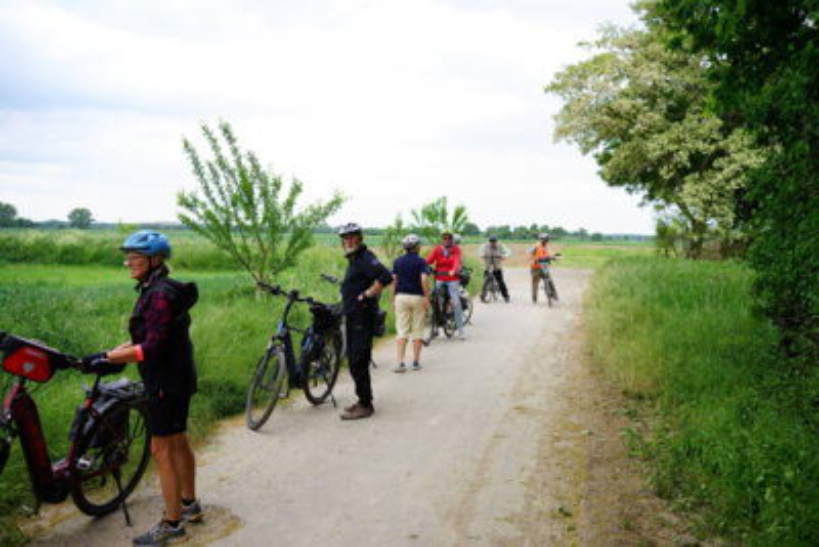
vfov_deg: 37.9
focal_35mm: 35
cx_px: 410
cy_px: 274
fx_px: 796
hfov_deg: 54.4
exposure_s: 1/320
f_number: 4
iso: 100
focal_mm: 35
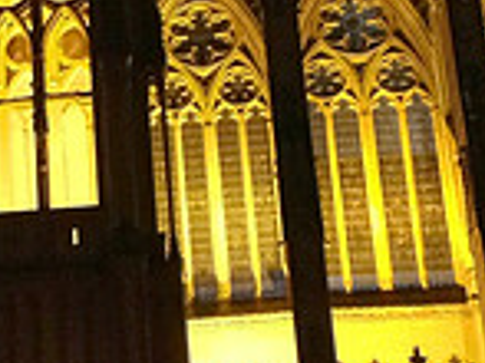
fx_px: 1932
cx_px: -132
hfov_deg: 13.8
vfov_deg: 10.7
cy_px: 45
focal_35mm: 138
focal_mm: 4.28
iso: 320
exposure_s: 1/20
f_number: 2.4
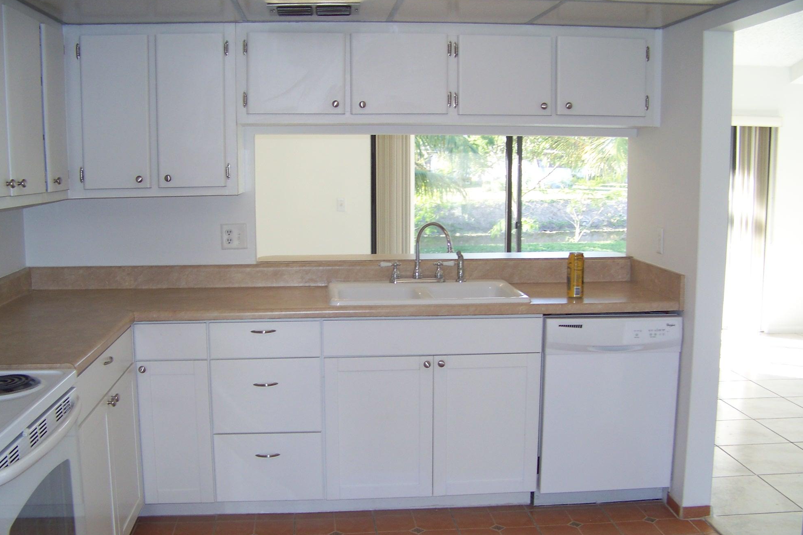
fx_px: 870
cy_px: 310
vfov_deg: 34.1
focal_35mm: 39
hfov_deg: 49.5
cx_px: 397
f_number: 2.8
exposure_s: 1/30
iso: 64
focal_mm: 5.85
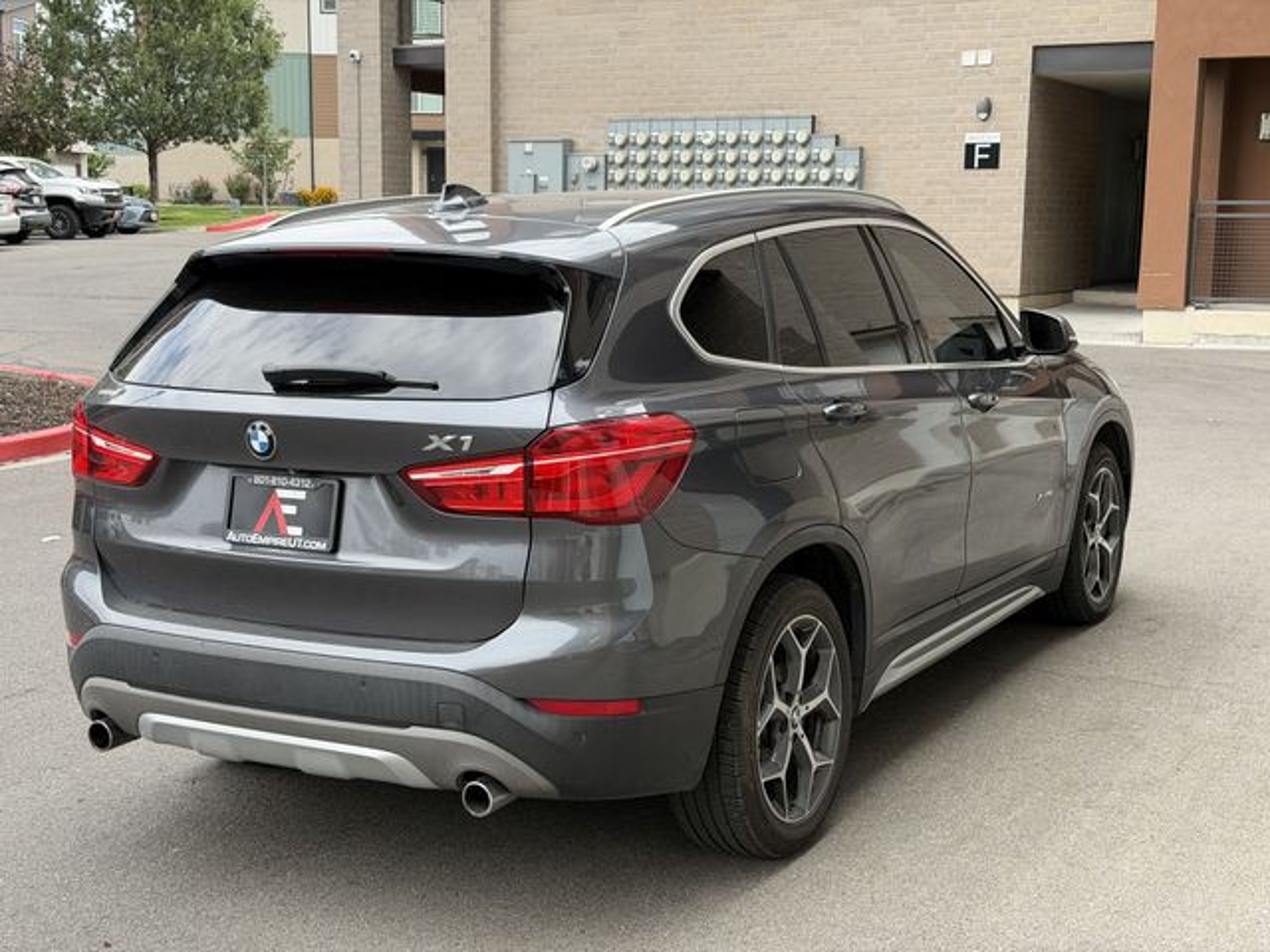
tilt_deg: -7.3
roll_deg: -0.5
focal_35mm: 48
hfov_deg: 39.7
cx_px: 635
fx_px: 1761
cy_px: 476
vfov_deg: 30.3
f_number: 1.78
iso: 64
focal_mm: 6.76
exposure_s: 1/657
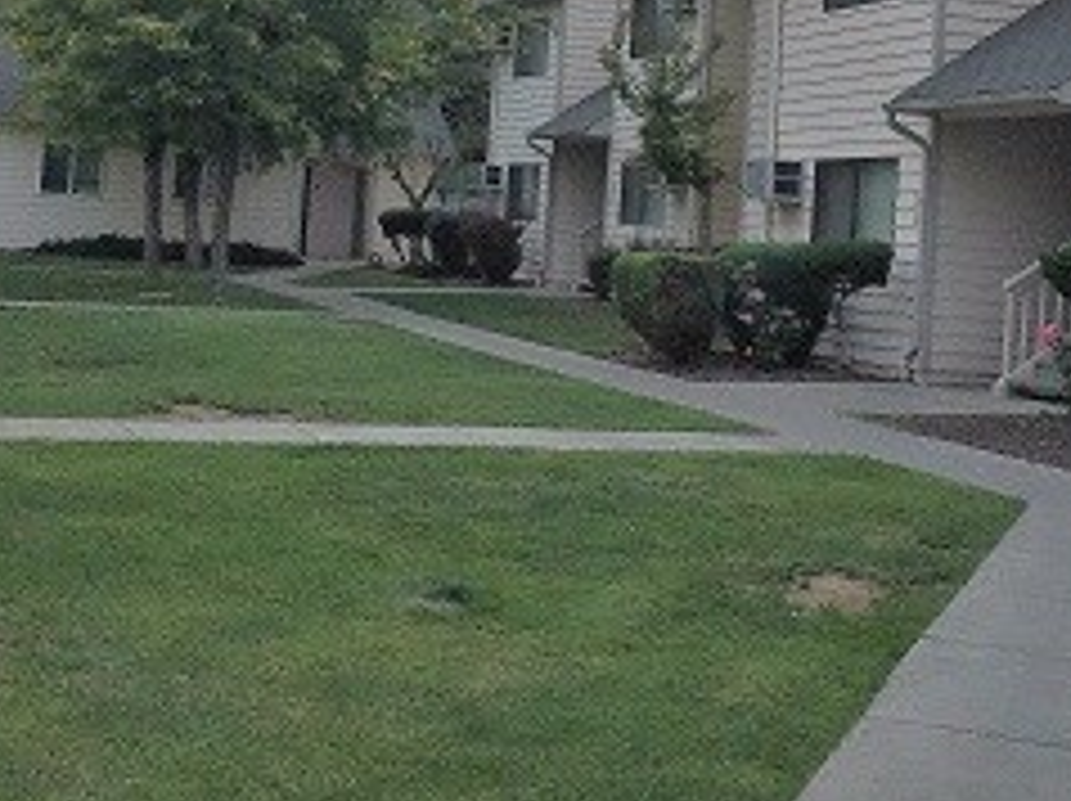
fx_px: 1885
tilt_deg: +2.7
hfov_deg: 31.5
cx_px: 680
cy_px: 160
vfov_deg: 23.6
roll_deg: -3.5
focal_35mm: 61
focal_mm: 4.15
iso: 32
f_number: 2.2
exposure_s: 1/542
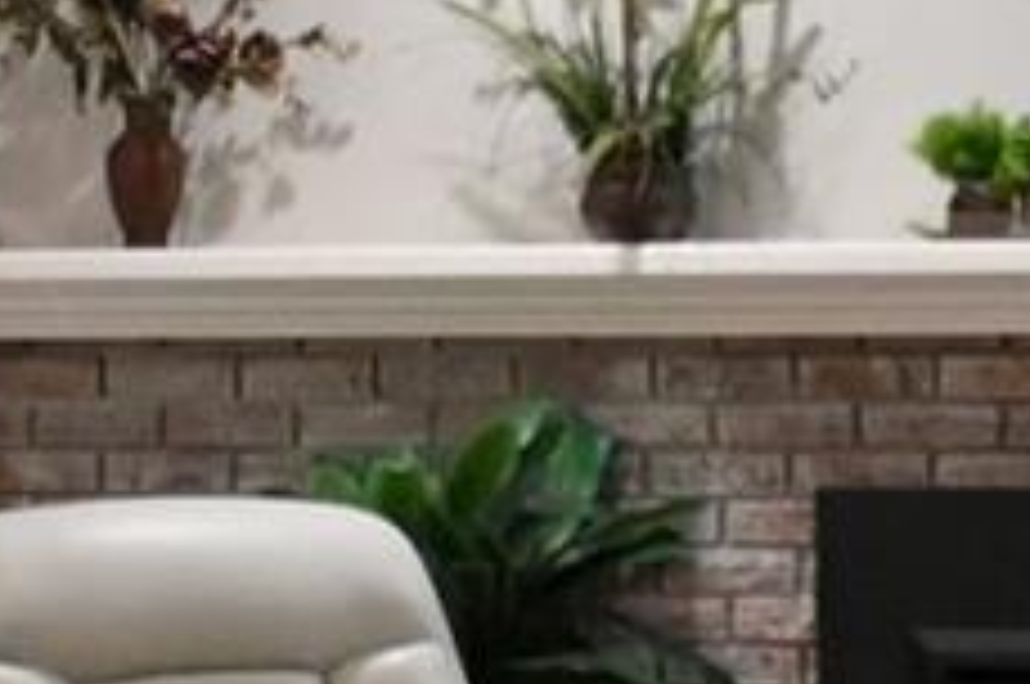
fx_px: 6200
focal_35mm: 217
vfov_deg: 6.3
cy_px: 297
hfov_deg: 9.5
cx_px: 814
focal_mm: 21
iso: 2500
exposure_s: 1/125
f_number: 4
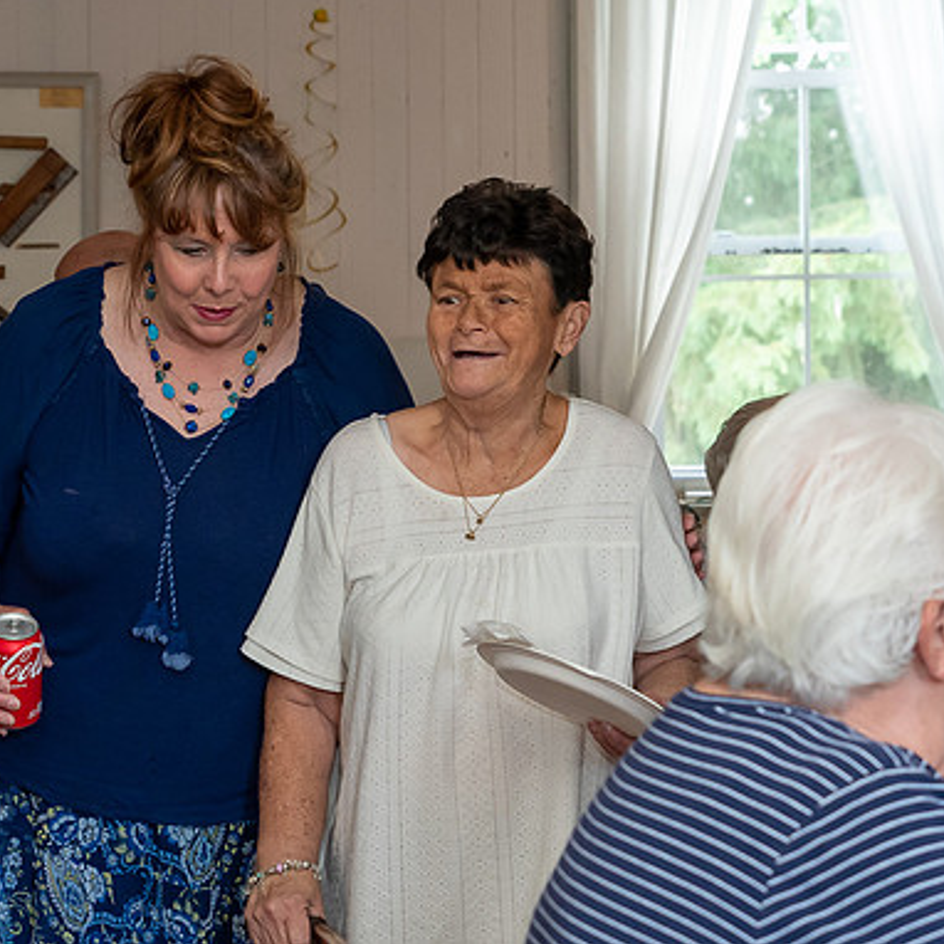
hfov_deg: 14.6
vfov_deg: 14.7
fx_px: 3672
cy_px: 495
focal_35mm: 119
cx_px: 313
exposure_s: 1/125
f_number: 4
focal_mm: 45
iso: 1250
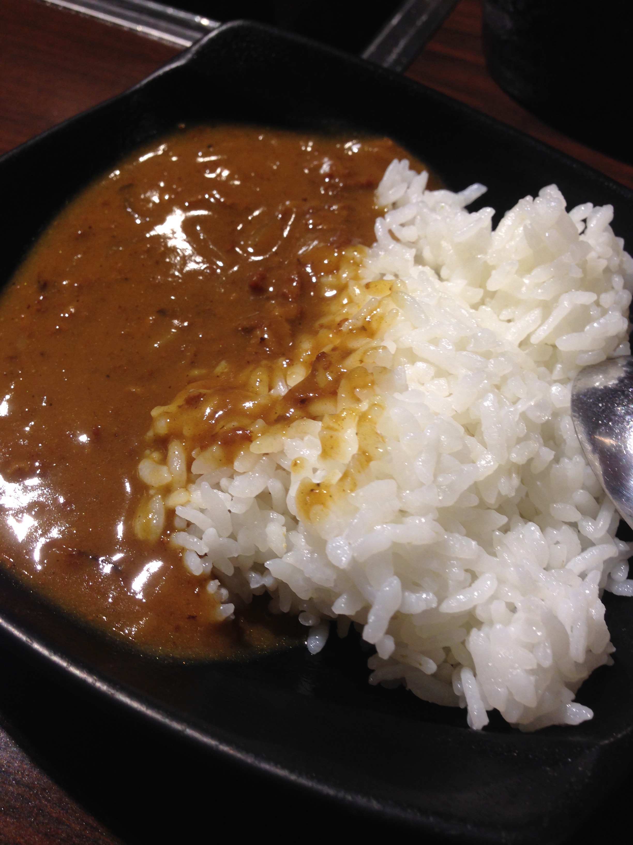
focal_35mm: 33
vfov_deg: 55.4
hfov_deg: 42.9
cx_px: 316
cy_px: 422
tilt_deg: -52.3
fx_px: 805
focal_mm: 4.12
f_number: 2.4
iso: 50
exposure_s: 1/20
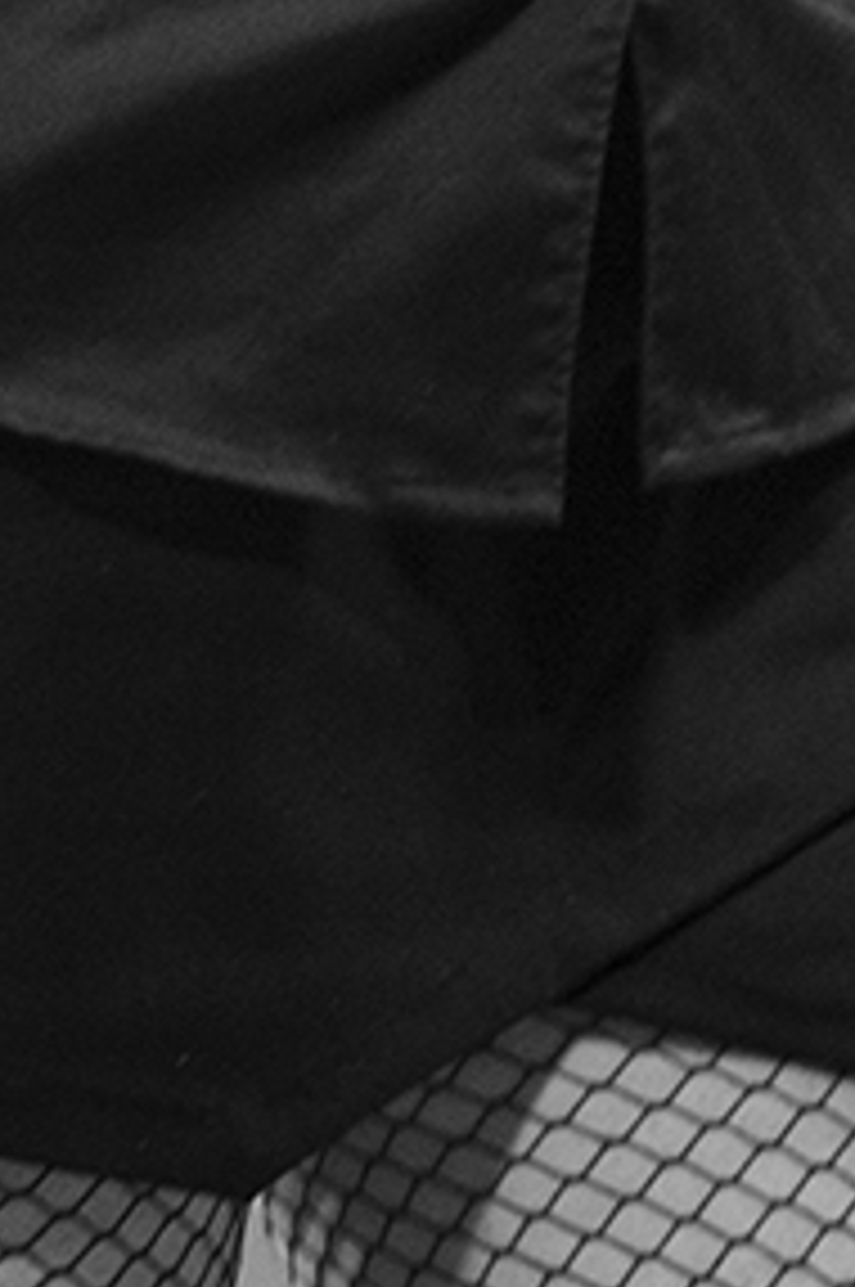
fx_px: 8963
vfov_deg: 8.2
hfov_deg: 5.4
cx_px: 1010
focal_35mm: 251
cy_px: -81
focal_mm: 35
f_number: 1.4
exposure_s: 1/100
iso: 2000
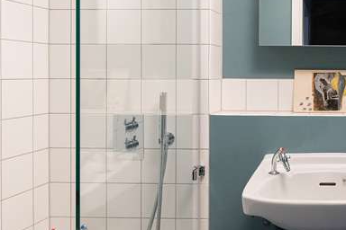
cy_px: 75
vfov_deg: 33.1
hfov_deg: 43.3
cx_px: 326
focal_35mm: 40
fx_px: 384
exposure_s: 1/13
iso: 500
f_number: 8
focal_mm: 16
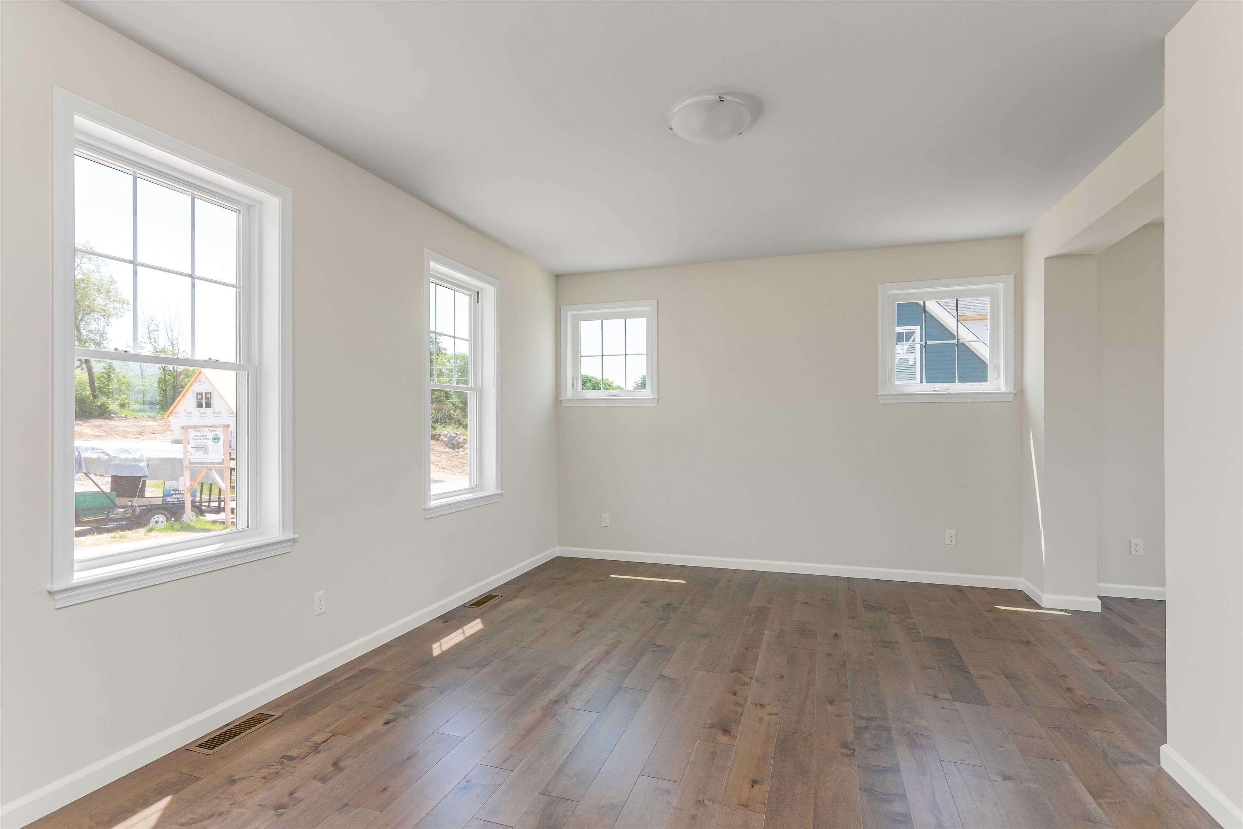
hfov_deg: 96.7
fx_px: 552
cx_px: 622
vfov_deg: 73.7
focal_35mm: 16
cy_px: 414
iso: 250
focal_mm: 11
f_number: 6.3
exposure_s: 1/125
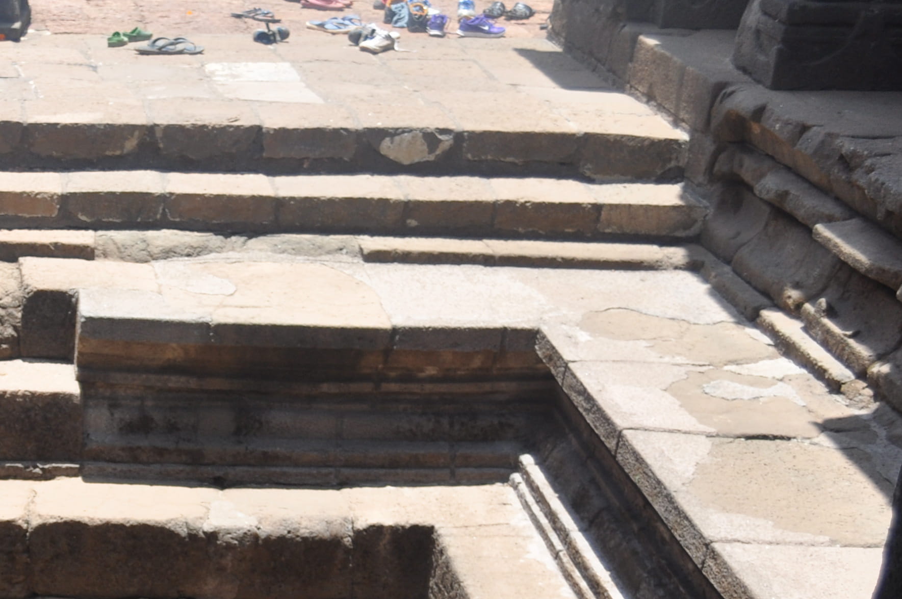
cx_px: -131
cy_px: 693
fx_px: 2002
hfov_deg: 23.6
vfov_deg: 16.4
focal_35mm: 80
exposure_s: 1/640
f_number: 4.5
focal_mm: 22
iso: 250
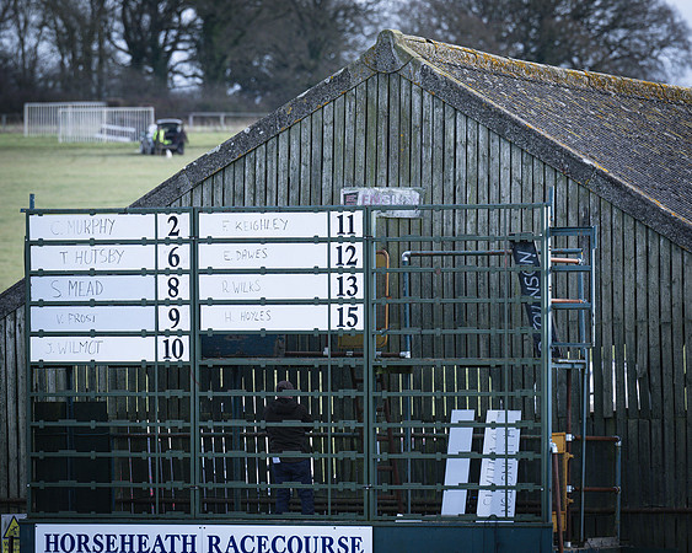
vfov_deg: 4.6
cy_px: 276
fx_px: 6920
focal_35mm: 338
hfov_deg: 5.7
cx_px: 318
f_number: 4
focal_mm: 200
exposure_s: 1/1000
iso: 400
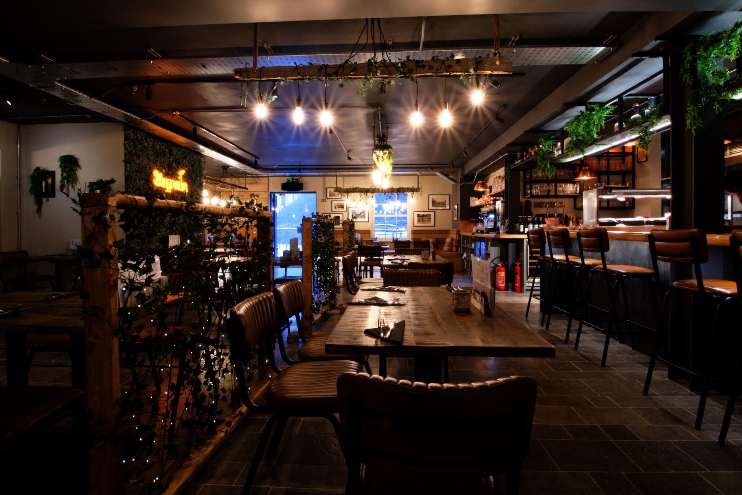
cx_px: 371
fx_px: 309
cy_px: 248
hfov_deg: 100.4
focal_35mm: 15
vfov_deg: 77.3
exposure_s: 1
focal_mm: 10
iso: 500
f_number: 22
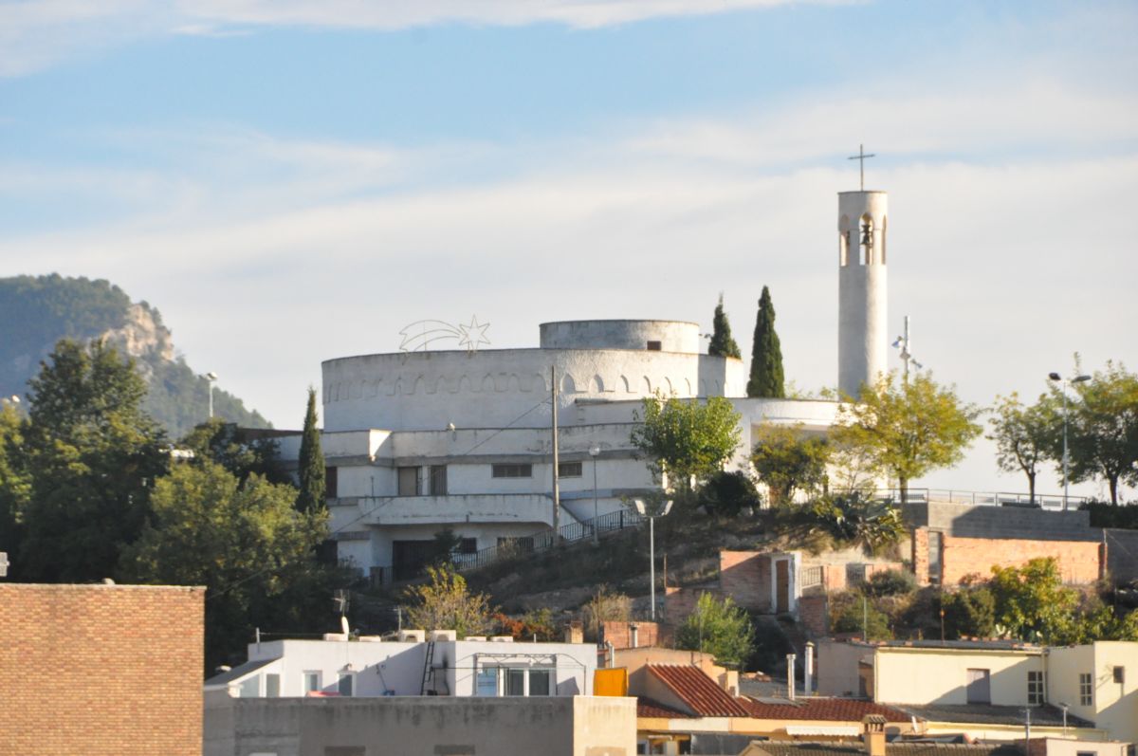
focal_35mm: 300
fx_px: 9472
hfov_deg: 6.9
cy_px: 378
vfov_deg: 4.6
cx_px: 569
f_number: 10
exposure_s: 1/1600
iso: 1600
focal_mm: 200
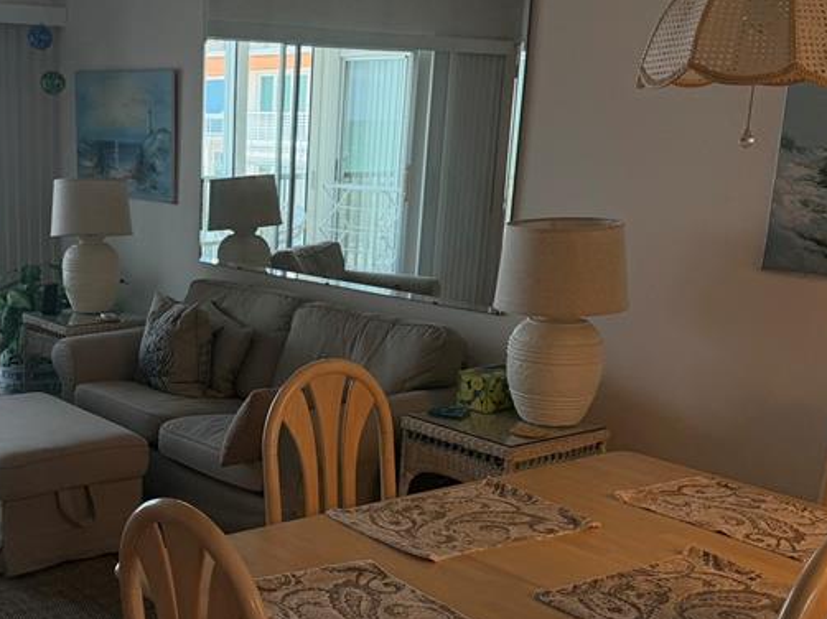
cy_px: 417
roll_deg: -0.7
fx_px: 1170
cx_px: 185
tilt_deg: -15.4
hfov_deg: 37.7
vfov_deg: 29.4
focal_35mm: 49
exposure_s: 1/170
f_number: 1.78
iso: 80
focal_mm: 6.76
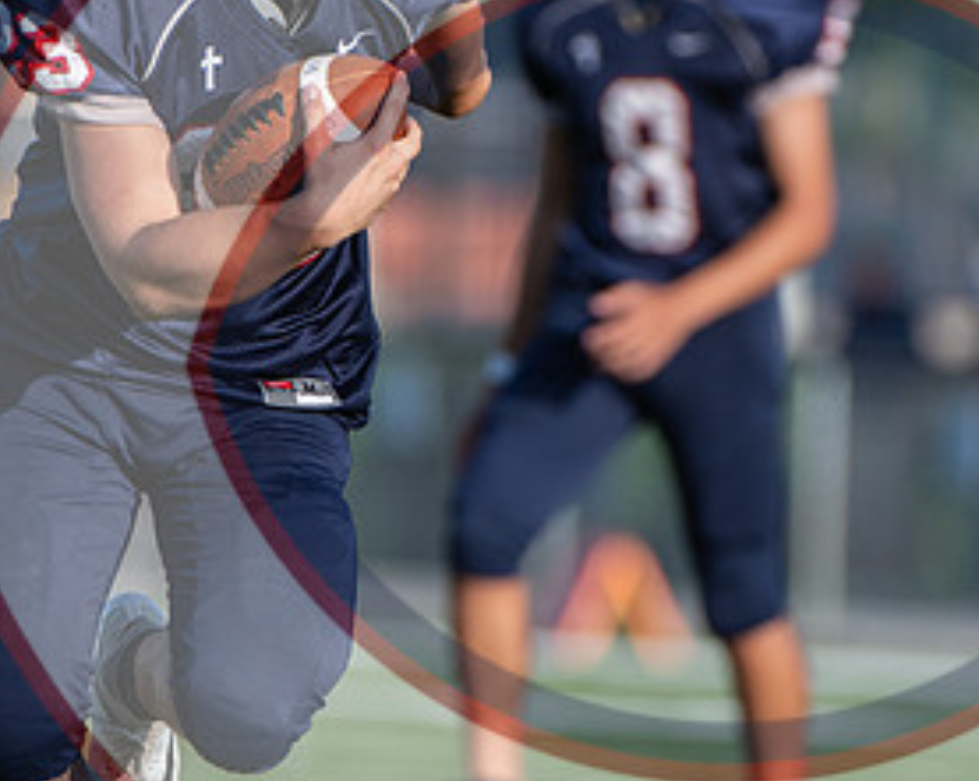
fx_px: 24979
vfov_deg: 1.8
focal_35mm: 863
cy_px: 293
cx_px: 485
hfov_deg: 2.2
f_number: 4
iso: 160
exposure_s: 1/1000
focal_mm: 330
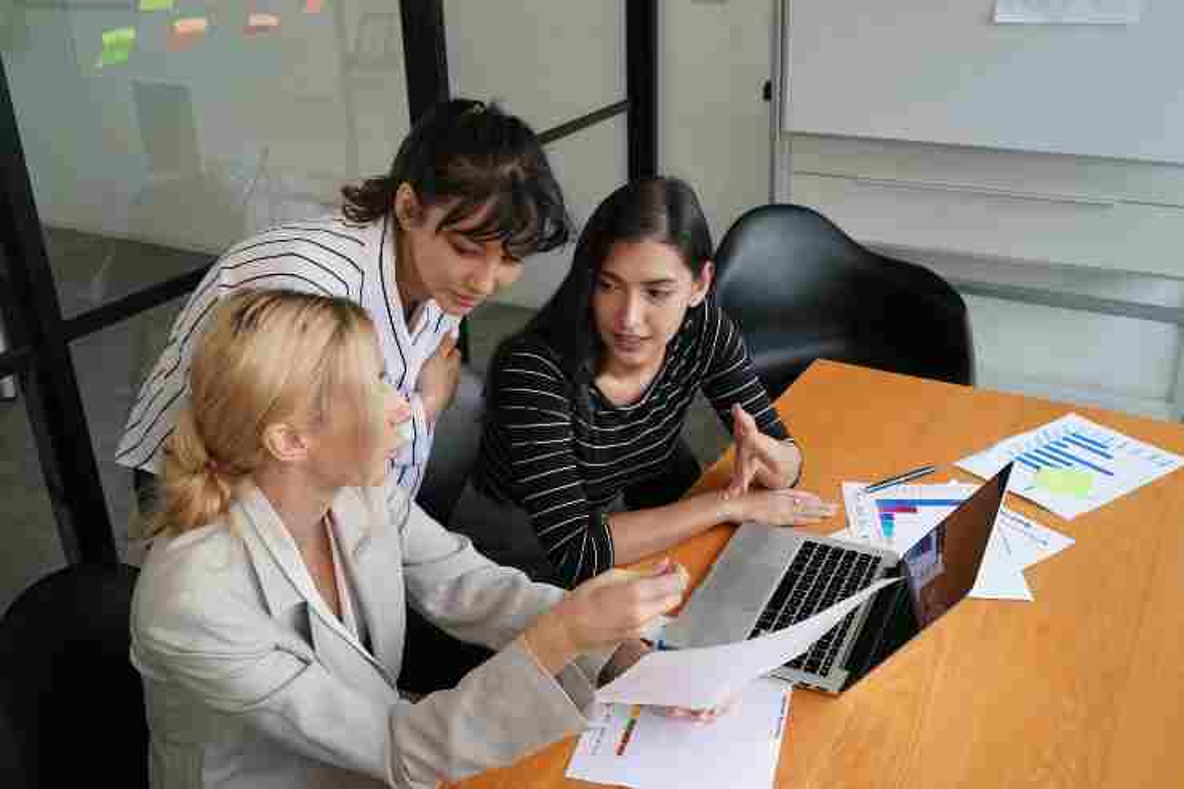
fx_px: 1151
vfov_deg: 37.8
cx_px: 592
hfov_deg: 54.4
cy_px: 394
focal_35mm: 35
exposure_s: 1/160
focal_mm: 35
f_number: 6.3
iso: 3200
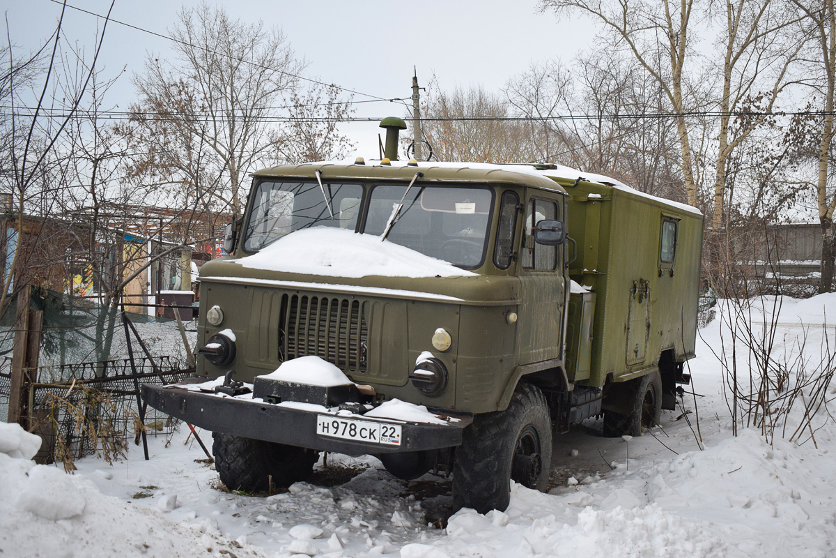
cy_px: 279
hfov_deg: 51.3
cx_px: 418
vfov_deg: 35.5
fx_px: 871
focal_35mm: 38
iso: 800
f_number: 5.6
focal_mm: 25
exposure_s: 1/800
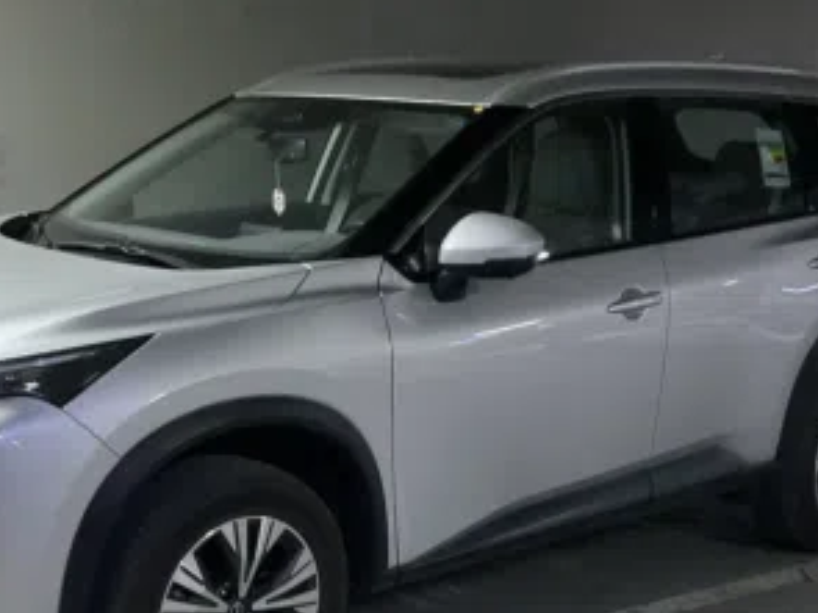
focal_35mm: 63
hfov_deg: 30.6
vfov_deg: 23.0
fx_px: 1488
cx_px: 305
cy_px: 483
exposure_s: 1/30
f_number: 1.8
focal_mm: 3
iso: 320
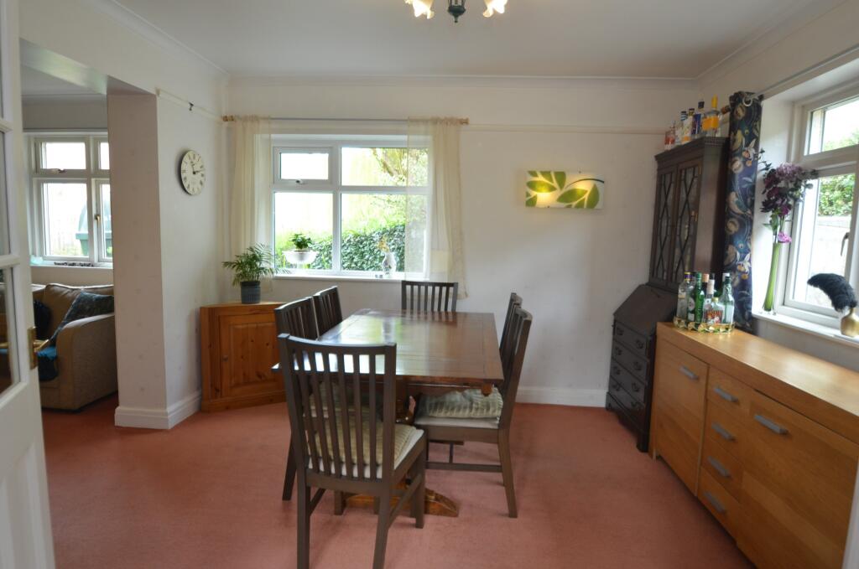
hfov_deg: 85.5
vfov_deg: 63.0
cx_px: 430
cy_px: 284
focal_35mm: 20
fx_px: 464
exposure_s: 1/80
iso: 400
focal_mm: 13
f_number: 4.5
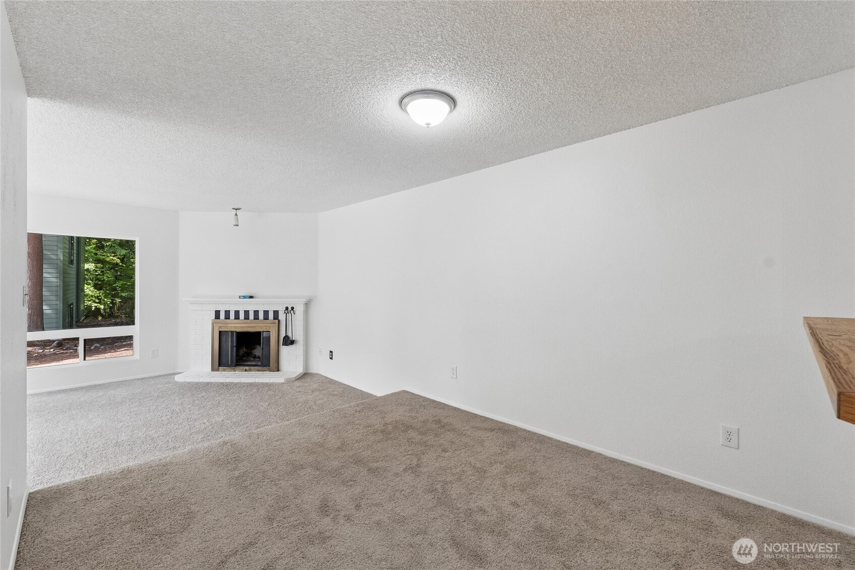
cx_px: 428
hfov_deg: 100.4
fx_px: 356
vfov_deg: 77.3
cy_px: 285
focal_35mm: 15
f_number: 9
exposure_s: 1/30
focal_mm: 10
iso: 640
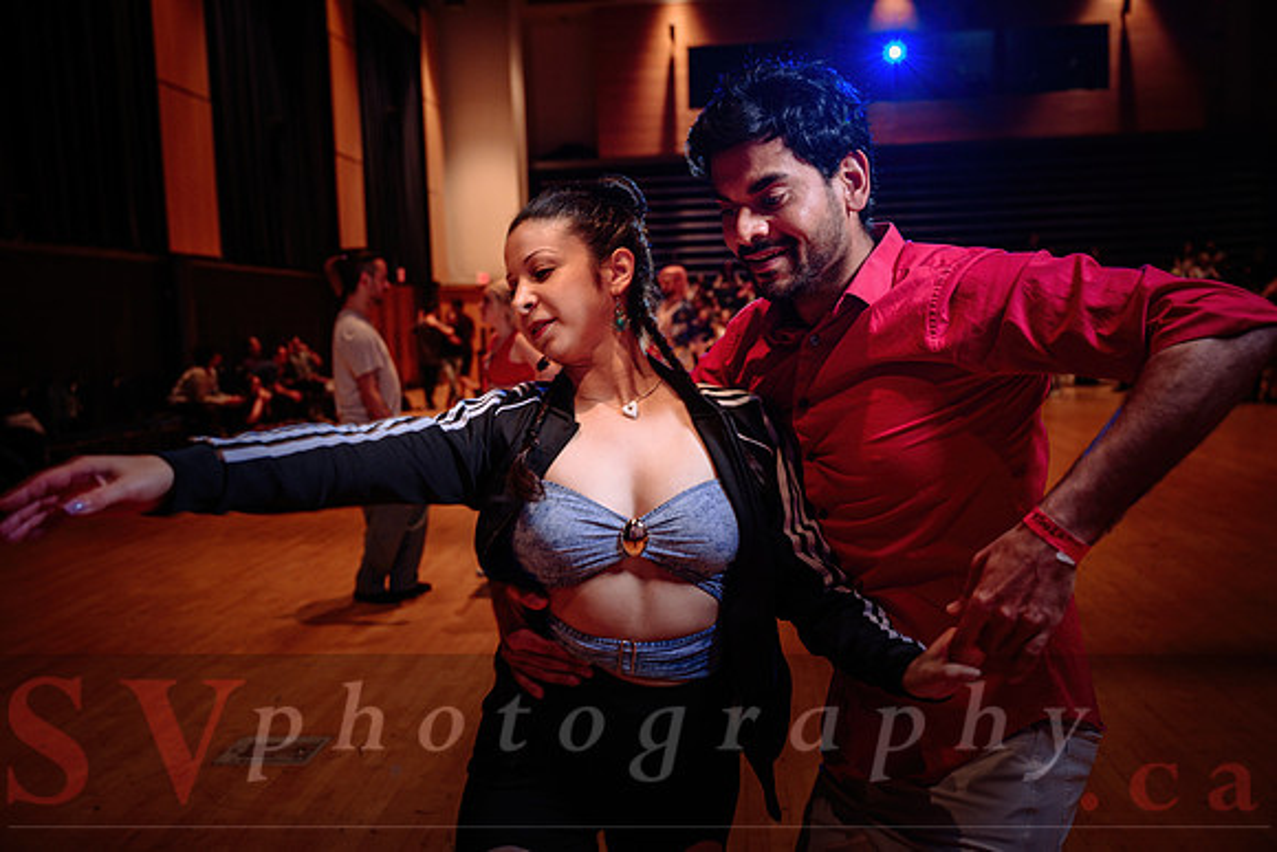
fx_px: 1242
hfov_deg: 54.4
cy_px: 426
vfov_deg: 37.9
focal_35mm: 35
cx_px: 638
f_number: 3.5
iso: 500
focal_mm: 35
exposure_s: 1/60
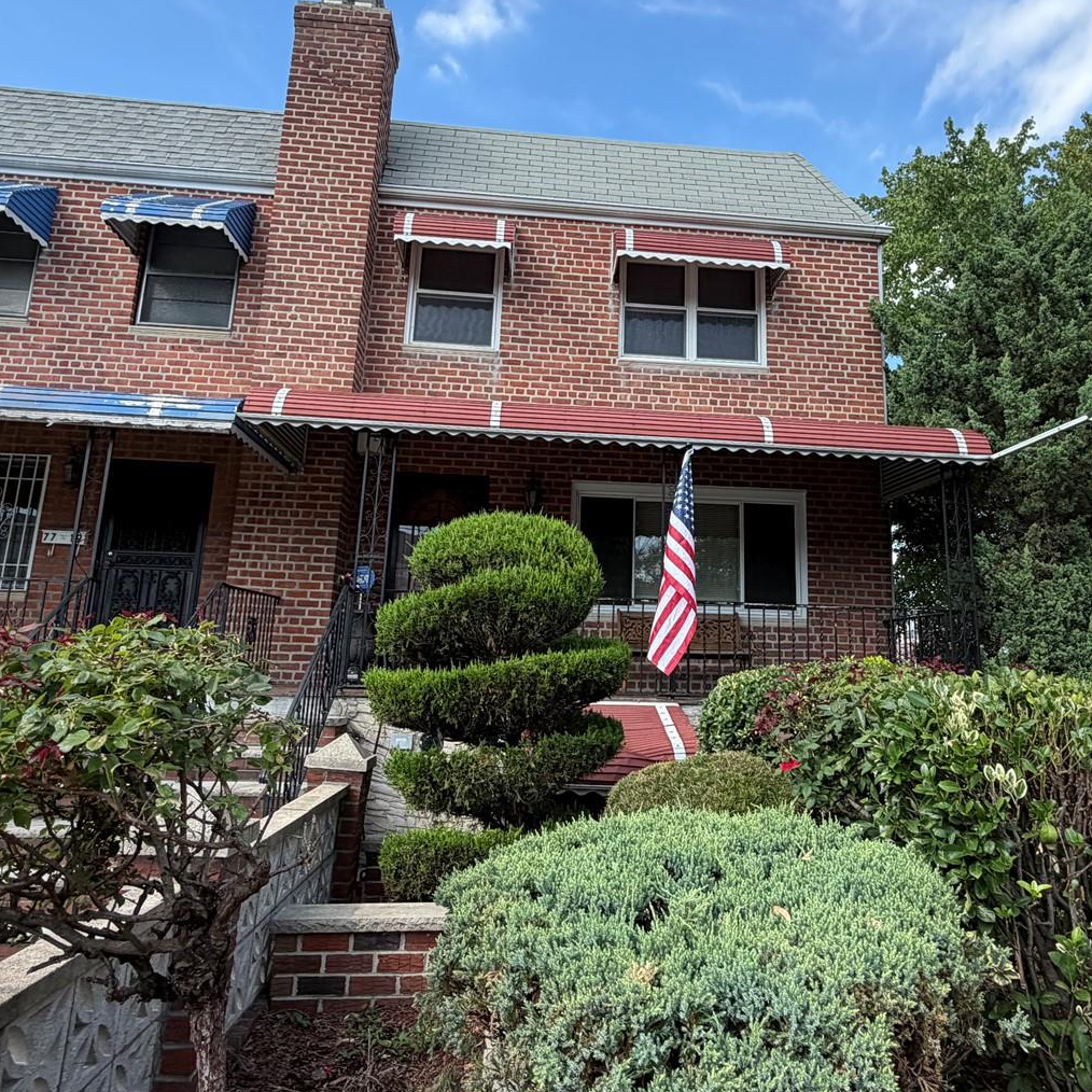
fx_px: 892
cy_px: 476
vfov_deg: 62.7
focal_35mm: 25
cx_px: 622
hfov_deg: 62.7
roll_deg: -2.7
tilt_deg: +13.0
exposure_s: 1/559
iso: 40
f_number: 2.2
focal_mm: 2.22
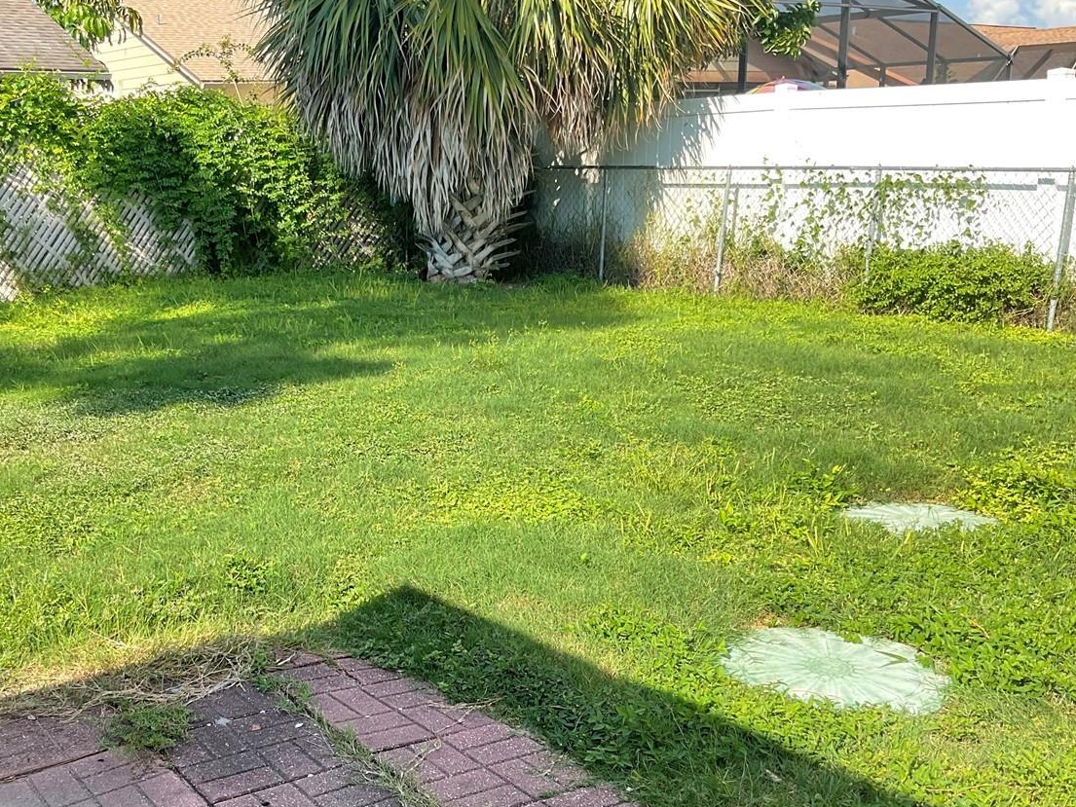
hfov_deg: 44.3
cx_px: 375
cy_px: 495
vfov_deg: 34.2
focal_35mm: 42
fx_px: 1306
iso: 25
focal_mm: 3
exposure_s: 1/419
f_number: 1.8
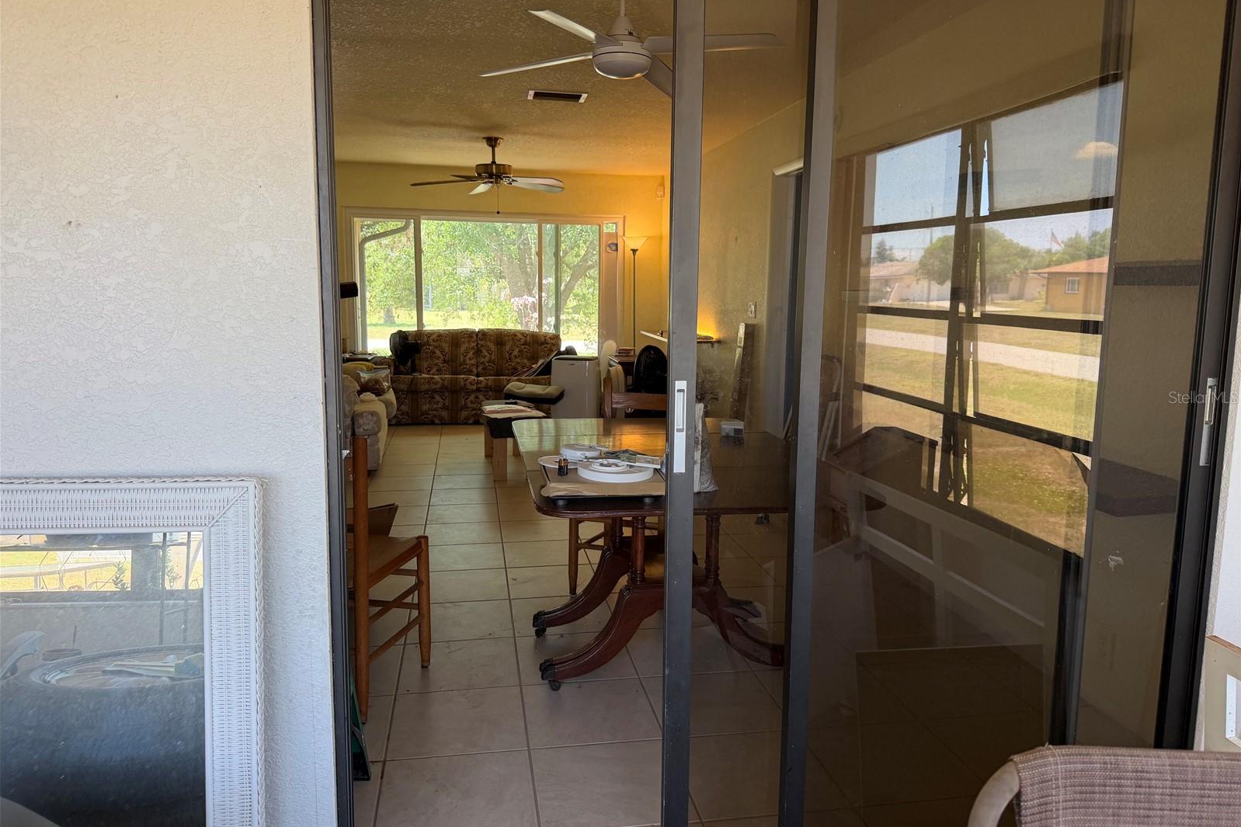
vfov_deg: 51.3
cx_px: 620
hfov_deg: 71.5
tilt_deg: -6.5
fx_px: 862
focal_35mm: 25
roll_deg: -0.6
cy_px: 397
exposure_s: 1/121
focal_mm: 6.76
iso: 125
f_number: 1.78
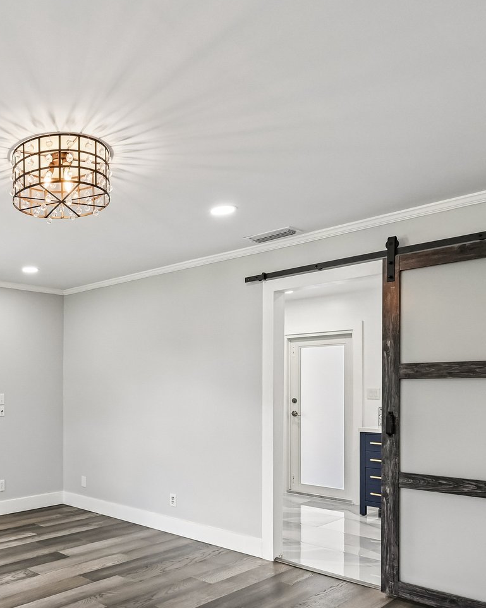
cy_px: 402
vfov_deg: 60.8
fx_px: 503
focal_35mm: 28
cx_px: 41
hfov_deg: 46.1
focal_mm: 14
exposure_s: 1/160
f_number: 8
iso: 2500
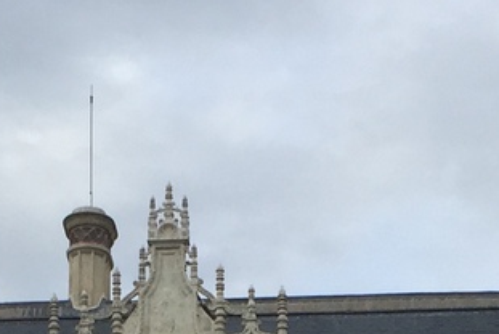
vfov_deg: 8.1
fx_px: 2150
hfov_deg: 13.2
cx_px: 233
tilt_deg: +10.3
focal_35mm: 155
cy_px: 832
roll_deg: -0.3
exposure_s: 1/1582
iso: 32
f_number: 2.2
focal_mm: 4.15
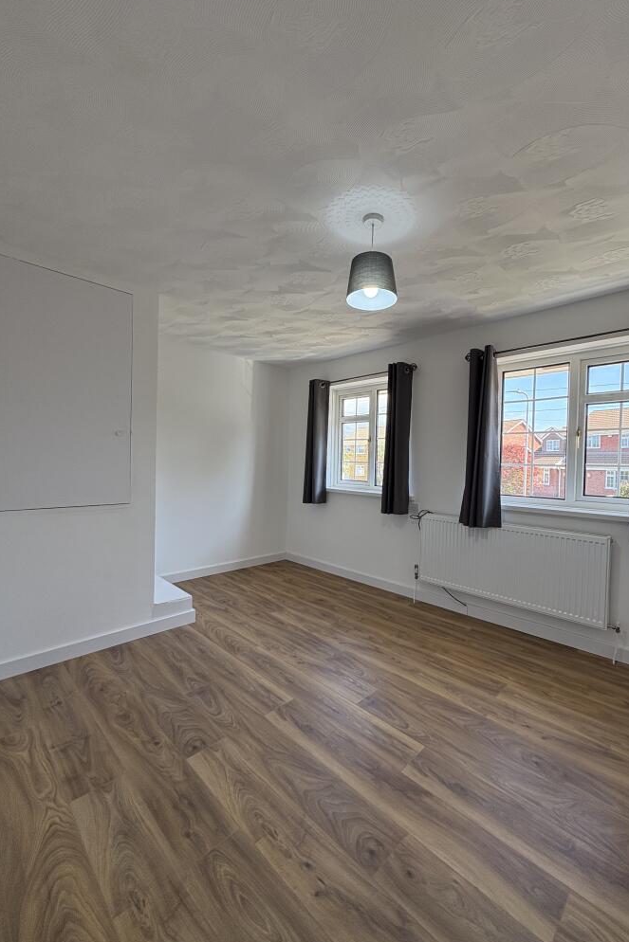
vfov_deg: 100.4
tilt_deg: -0.9
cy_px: 471
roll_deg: -1.7
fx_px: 393
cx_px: 346
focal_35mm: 15
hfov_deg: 77.1
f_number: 2.2
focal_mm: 2.2
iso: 125
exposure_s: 1/131
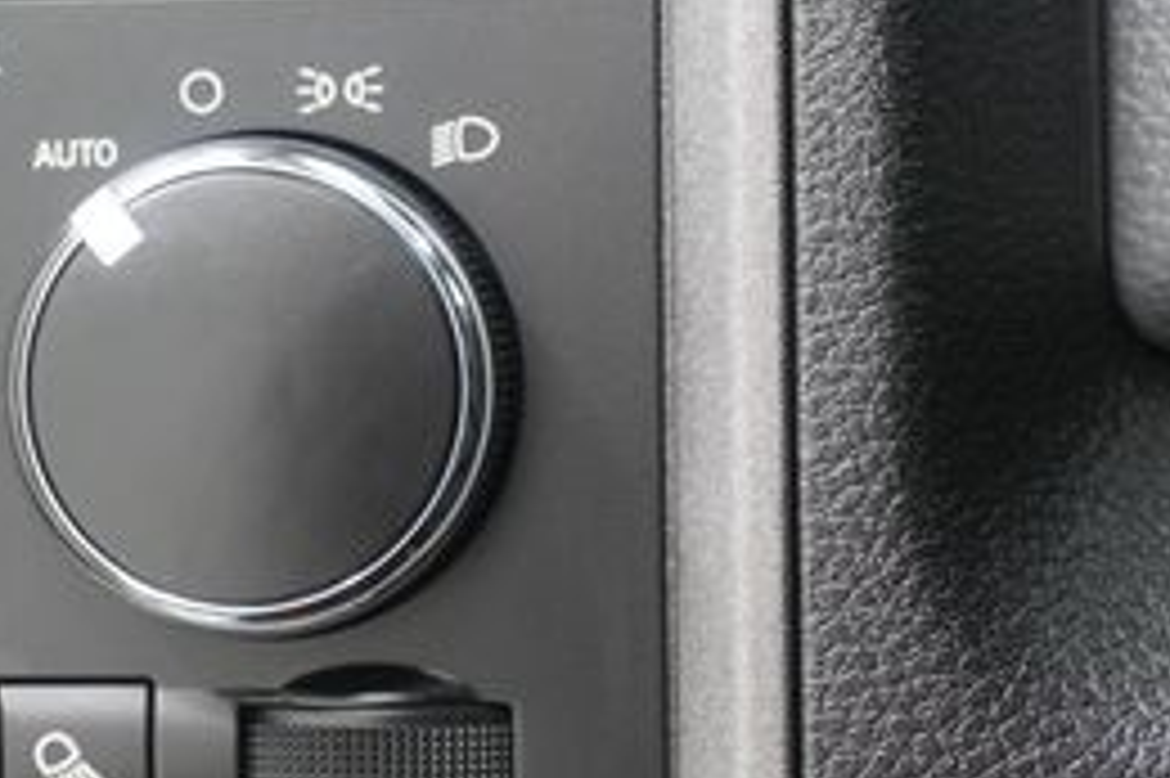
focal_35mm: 106
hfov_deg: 19.1
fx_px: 3443
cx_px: 238
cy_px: 411
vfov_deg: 12.9
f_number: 4.5
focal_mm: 29
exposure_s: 1/60
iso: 1250
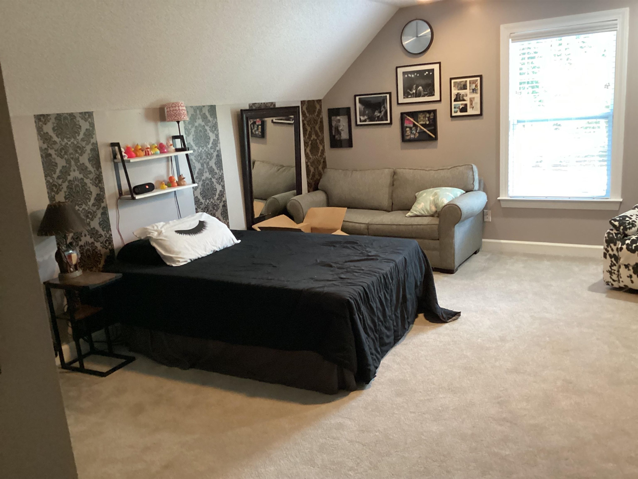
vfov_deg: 45.4
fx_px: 571
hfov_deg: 58.4
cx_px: 319
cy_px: 240
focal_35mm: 31
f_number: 2.4
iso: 400
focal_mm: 3.3
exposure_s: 1/33
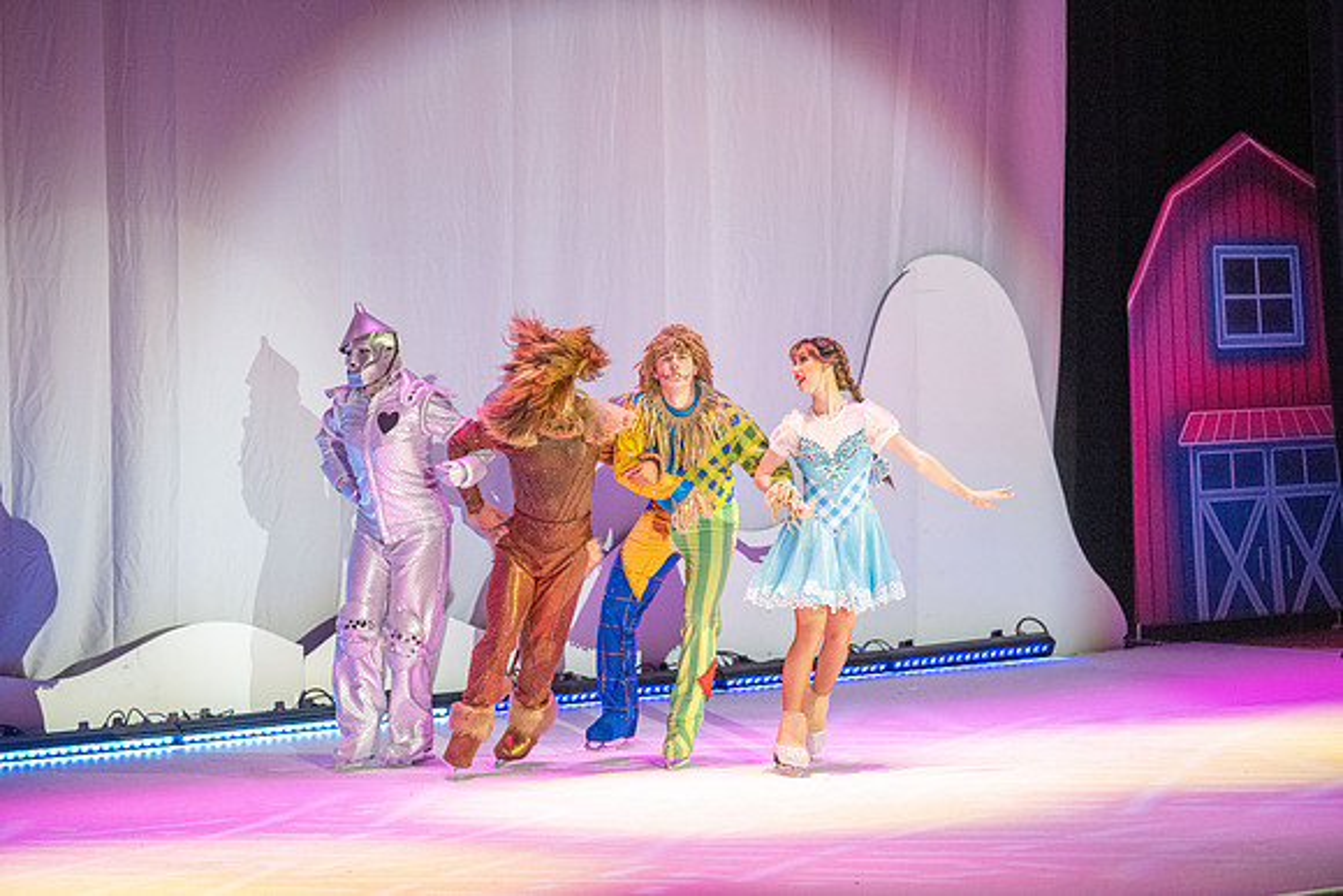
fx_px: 7463
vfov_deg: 6.9
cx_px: 672
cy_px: 448
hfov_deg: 10.3
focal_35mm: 200
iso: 4000
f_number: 2.8
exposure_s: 1/800
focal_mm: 200
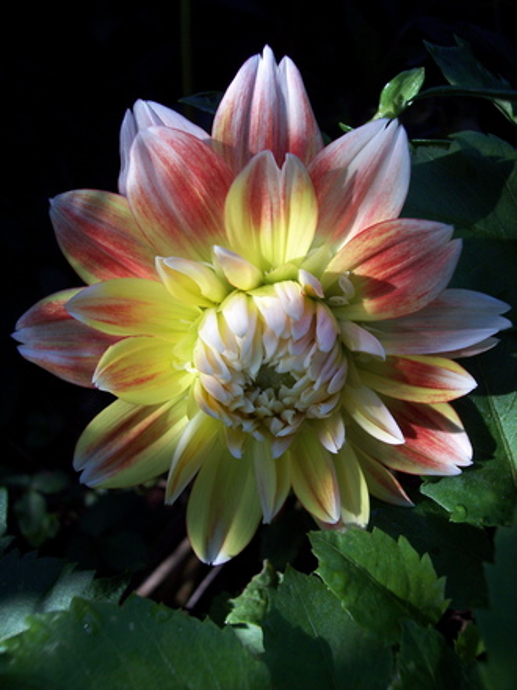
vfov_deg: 47.9
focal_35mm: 39
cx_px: 258
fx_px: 777
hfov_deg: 36.8
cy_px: 345
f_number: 3.4
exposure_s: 1/350
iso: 100
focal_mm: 8
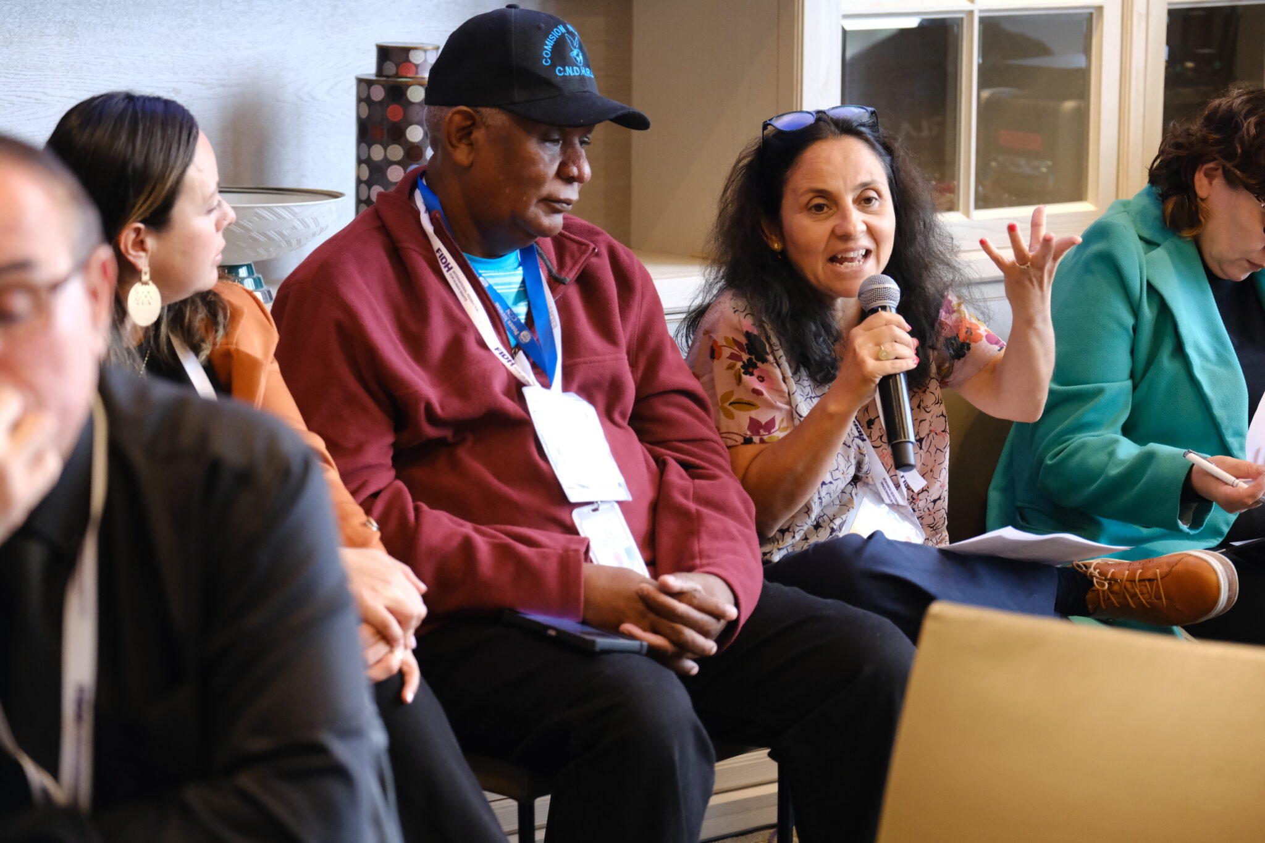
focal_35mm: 116
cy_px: 422
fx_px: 4075
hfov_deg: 17.6
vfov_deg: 11.8
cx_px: 632
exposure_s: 1/250
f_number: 2.8
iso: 3200
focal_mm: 77.3
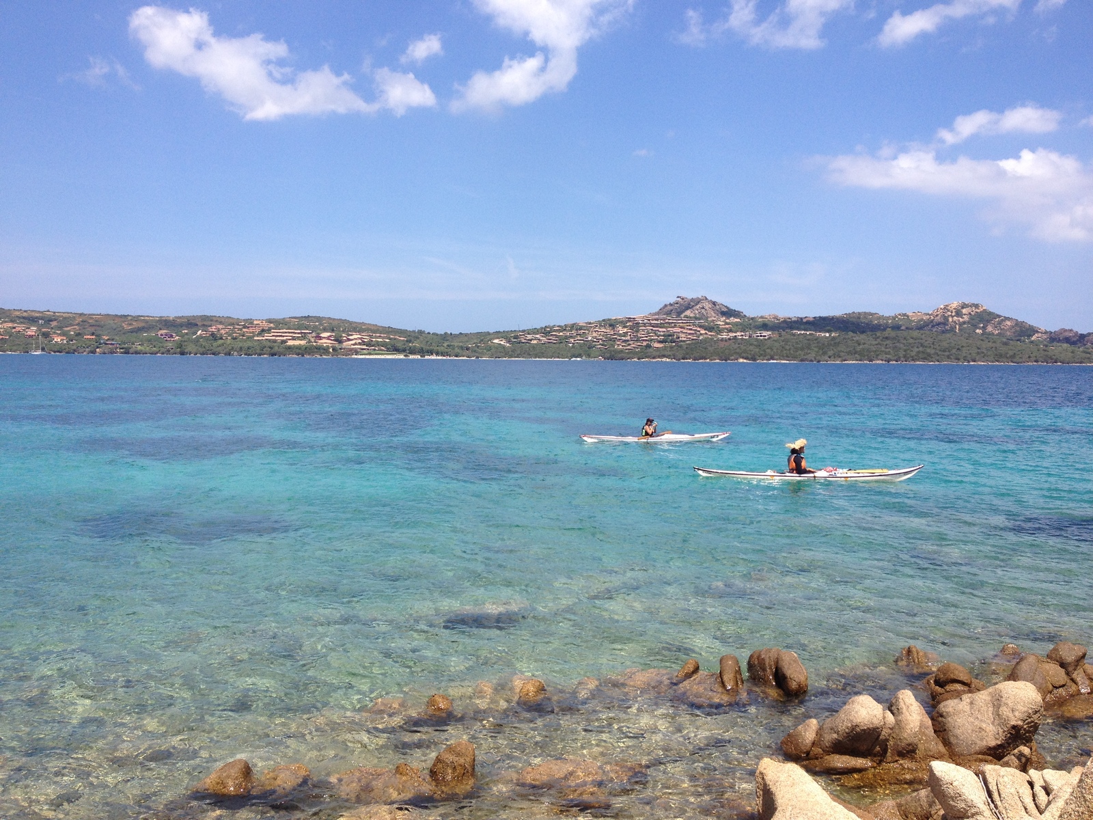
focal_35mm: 35
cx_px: 546
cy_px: 410
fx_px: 1105
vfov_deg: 40.7
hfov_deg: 52.6
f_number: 2.4
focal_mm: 4.28
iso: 50
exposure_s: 1/1905
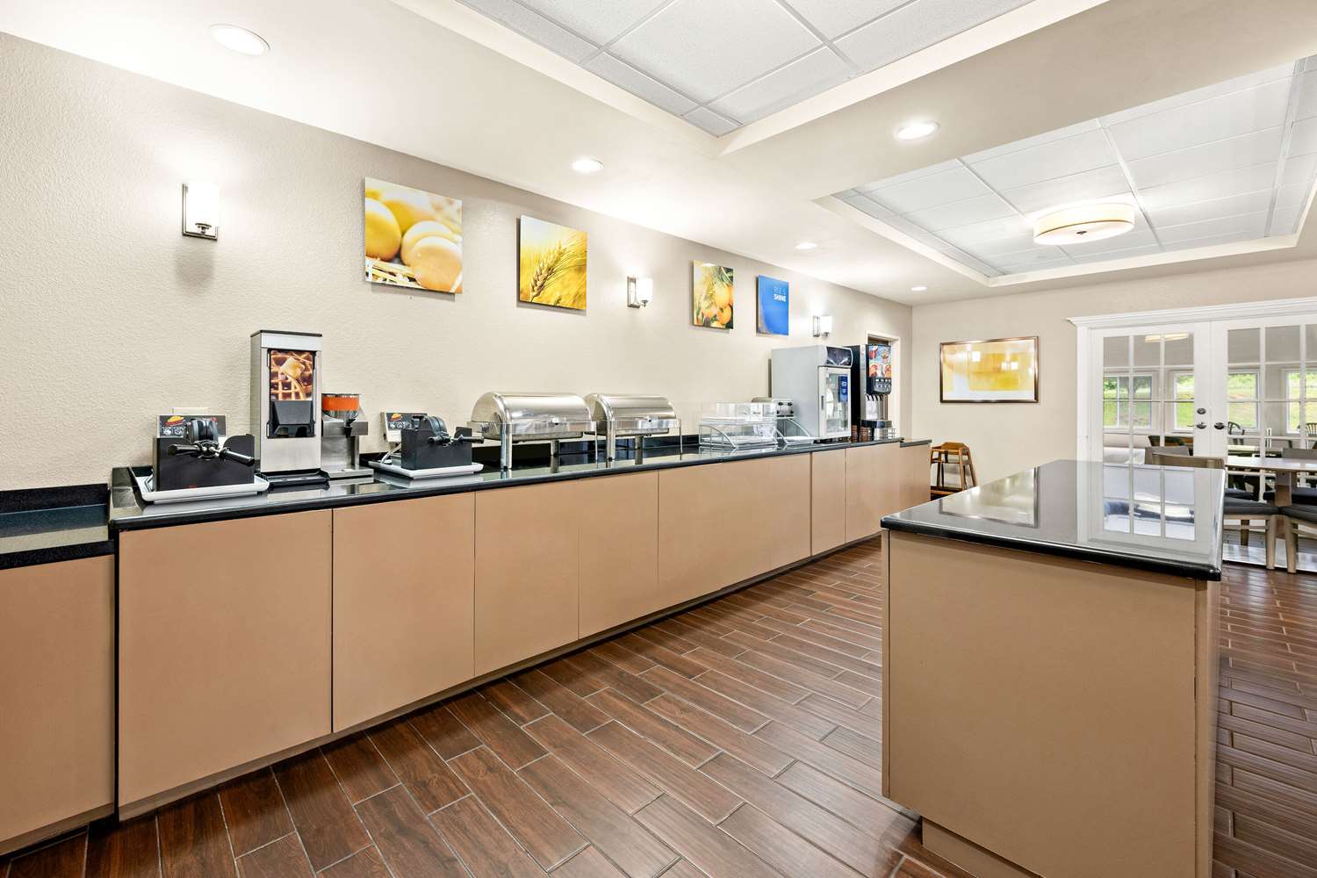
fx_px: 512
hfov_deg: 104.3
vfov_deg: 81.2
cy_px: 439
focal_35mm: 14
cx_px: 658
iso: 640
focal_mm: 14
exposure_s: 1/1.25
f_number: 8
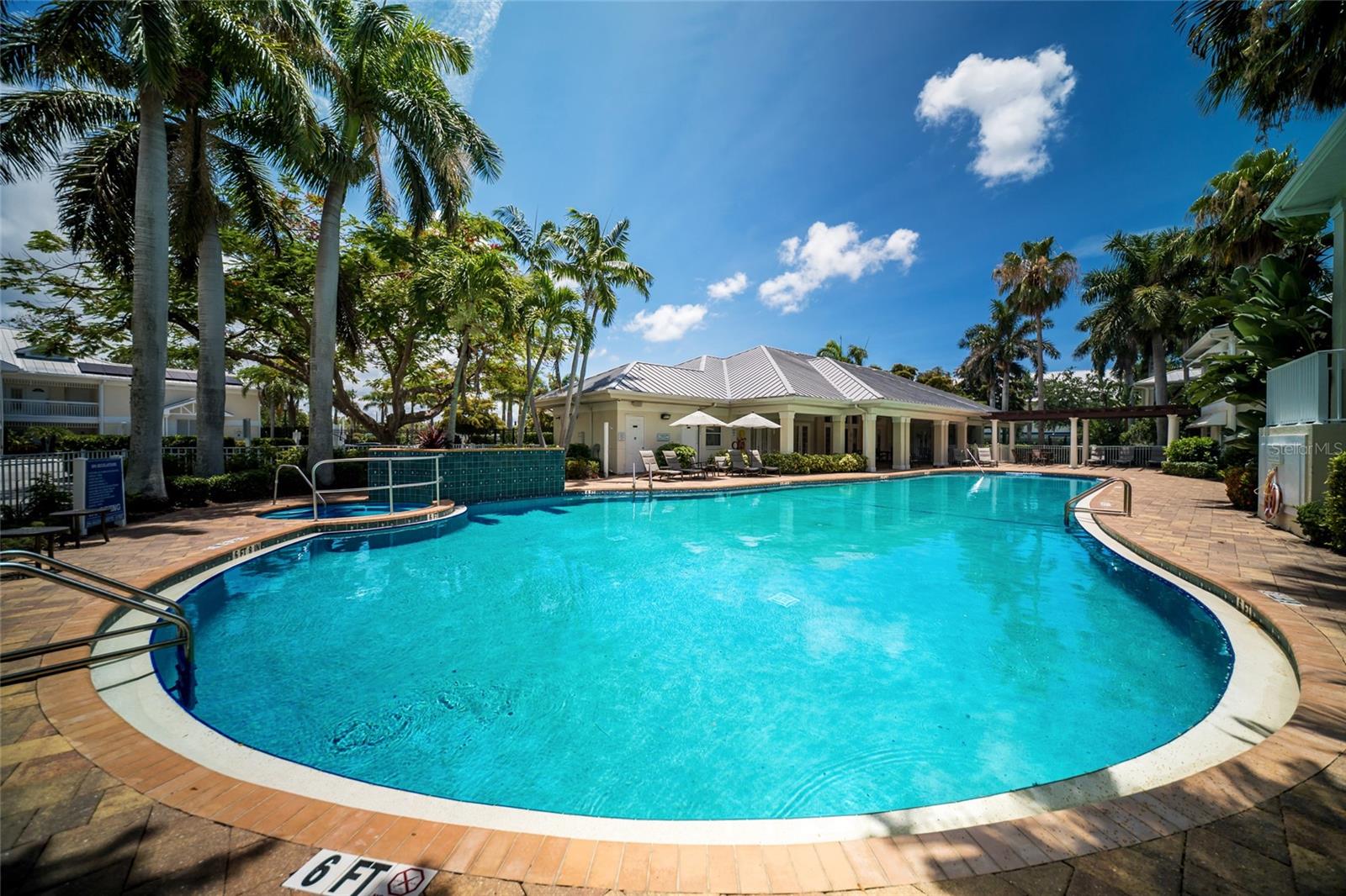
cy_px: 448
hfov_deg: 112.6
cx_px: 673
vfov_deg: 90.0
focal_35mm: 12
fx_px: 449
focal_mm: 12
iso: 400
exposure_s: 1/250
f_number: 2.8
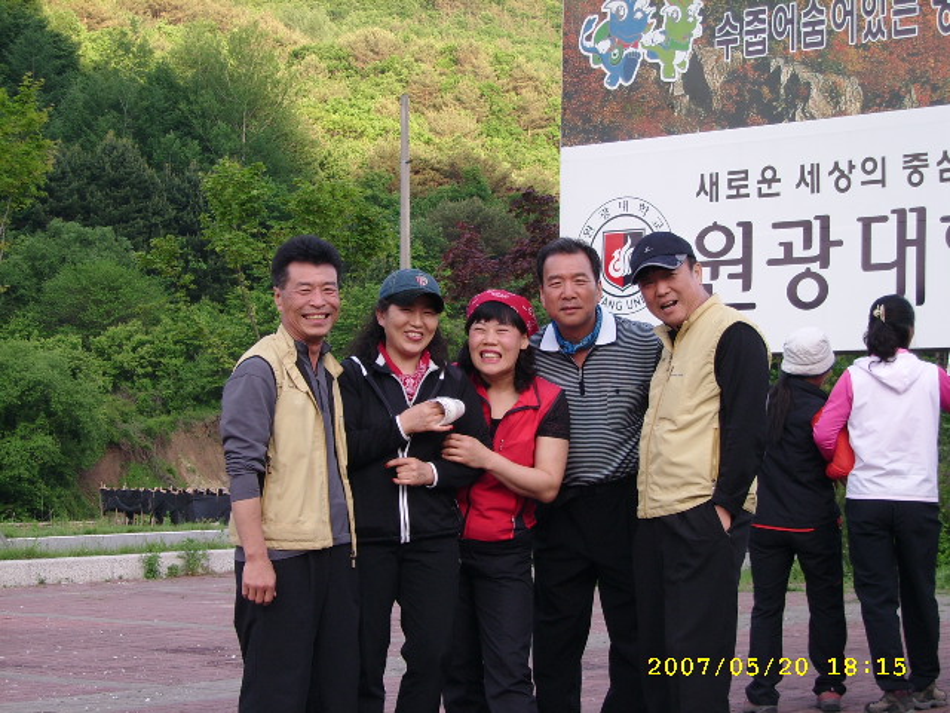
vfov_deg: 19.9
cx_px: 475
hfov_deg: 26.3
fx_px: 2031
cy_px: 356
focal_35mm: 74
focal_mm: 12.33
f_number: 4
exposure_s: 1/92
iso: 50
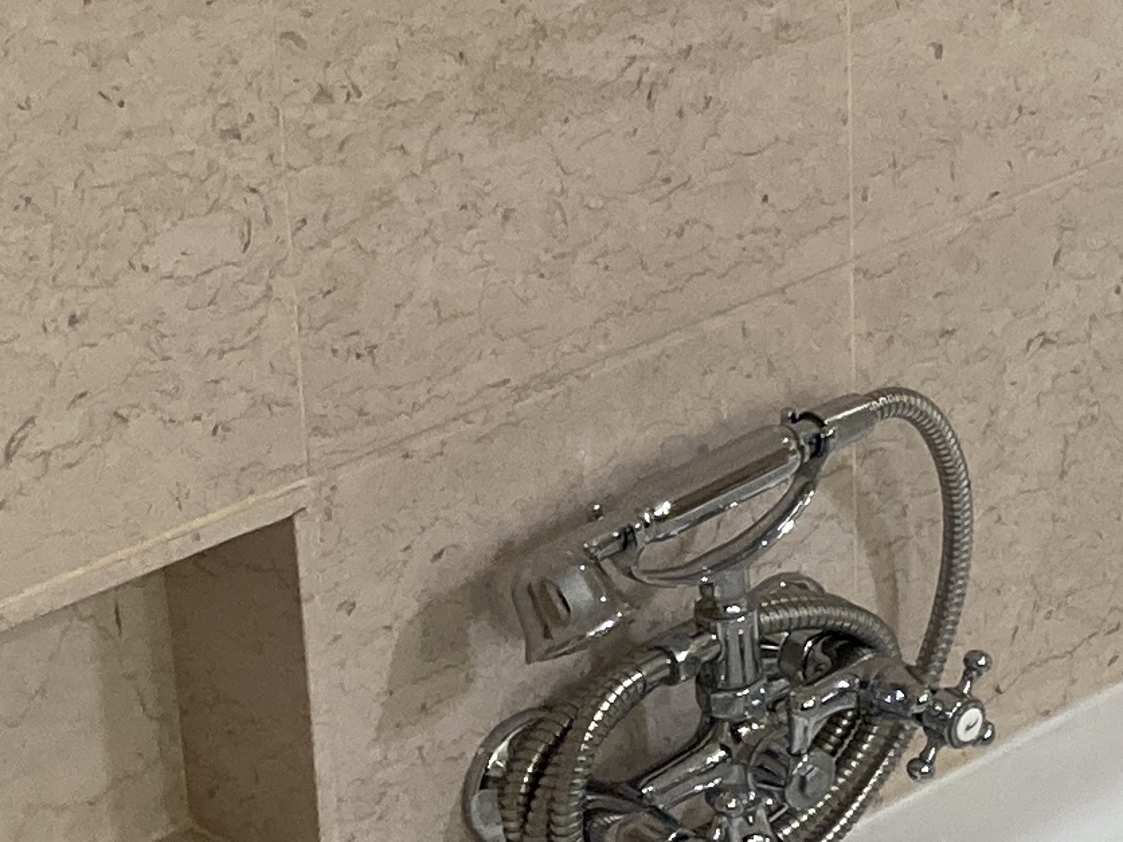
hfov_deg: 13.5
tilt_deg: -22.3
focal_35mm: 135
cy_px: 349
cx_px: 1863
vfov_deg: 11.0
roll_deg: -4.2
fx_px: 4380
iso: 100
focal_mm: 3.99
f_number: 1.8
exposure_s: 1/50
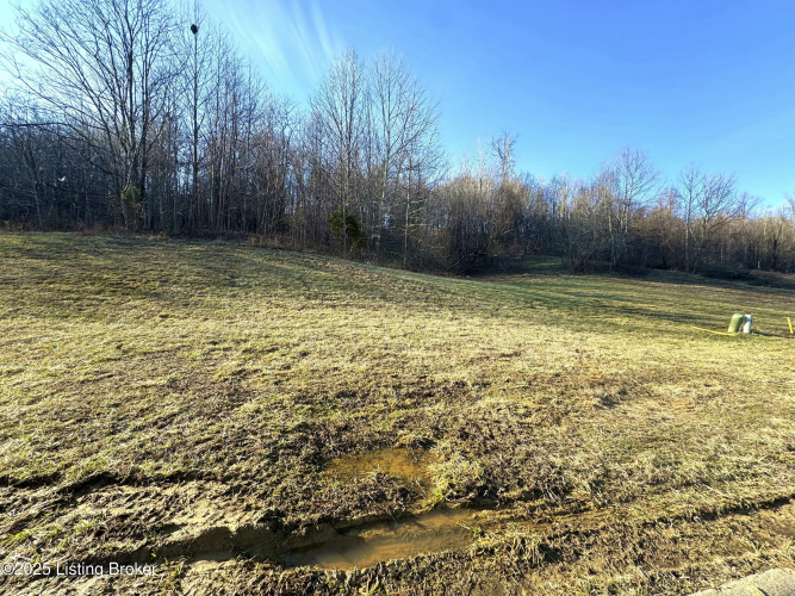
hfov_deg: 102.1
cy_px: 298
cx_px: 398
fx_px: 321
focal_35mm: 14
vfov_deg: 85.7
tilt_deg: -1.4
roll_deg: -1.5
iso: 40
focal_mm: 2.22
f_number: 2.2
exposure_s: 1/537
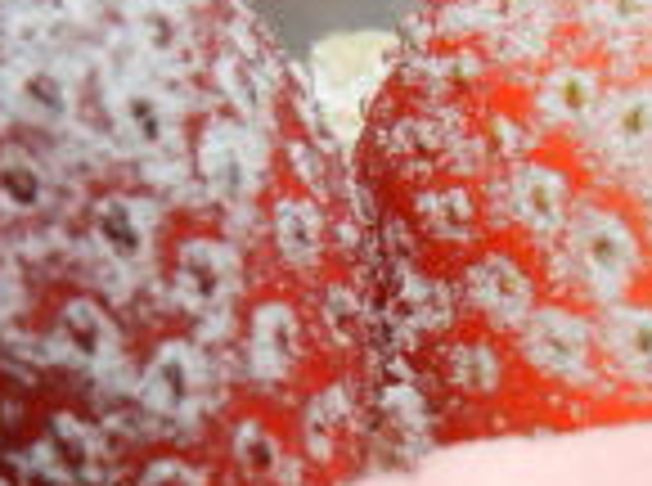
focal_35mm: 83
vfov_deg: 17.1
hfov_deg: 23.5
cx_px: 427
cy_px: 536
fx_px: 1559
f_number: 3.5
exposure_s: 1/21
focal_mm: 5.4
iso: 400
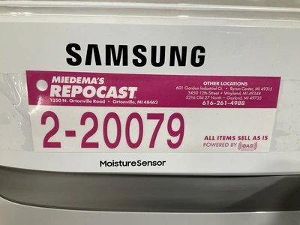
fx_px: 251
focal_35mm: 29
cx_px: 150
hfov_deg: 61.7
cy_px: 112
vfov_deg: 48.2
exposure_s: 1/60
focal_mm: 3
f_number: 1.8
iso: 50
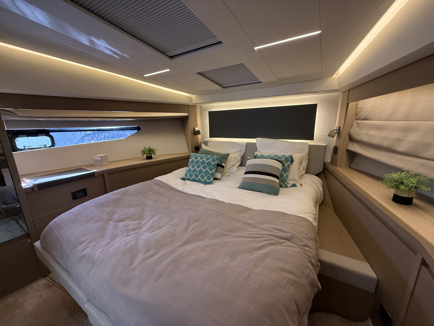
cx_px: 217
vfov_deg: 85.7
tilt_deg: -13.5
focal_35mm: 14
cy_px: 163
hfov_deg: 102.1
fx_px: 176
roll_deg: +2.5
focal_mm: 2.22
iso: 250
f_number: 2.2
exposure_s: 1/99
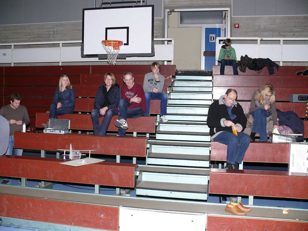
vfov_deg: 40.7
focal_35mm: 35
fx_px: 311
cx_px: 154
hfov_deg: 52.6
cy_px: 116
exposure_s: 1/250
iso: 100
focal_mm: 7.4
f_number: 2.8
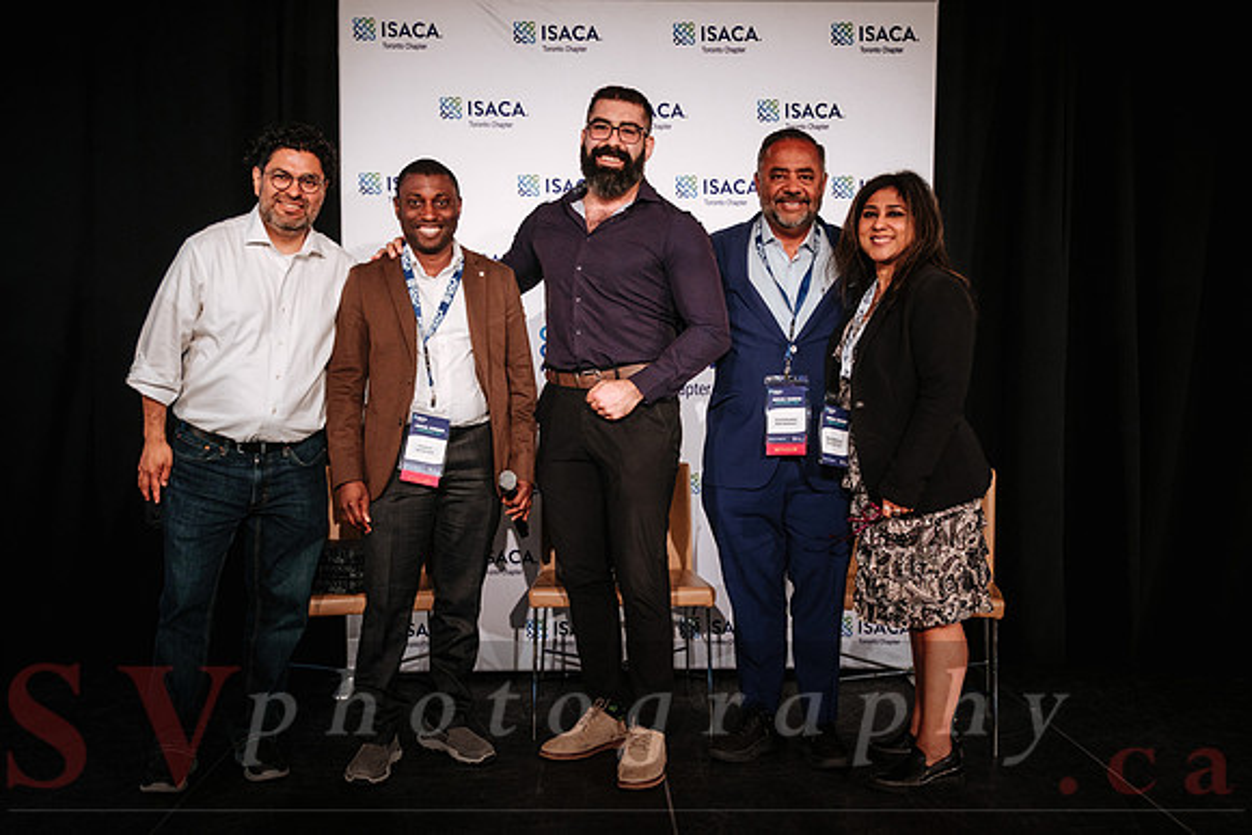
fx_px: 1264
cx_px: 627
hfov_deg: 52.7
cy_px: 481
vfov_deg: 36.5
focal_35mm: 36
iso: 800
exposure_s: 1/100
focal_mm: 20.6
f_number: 2.8
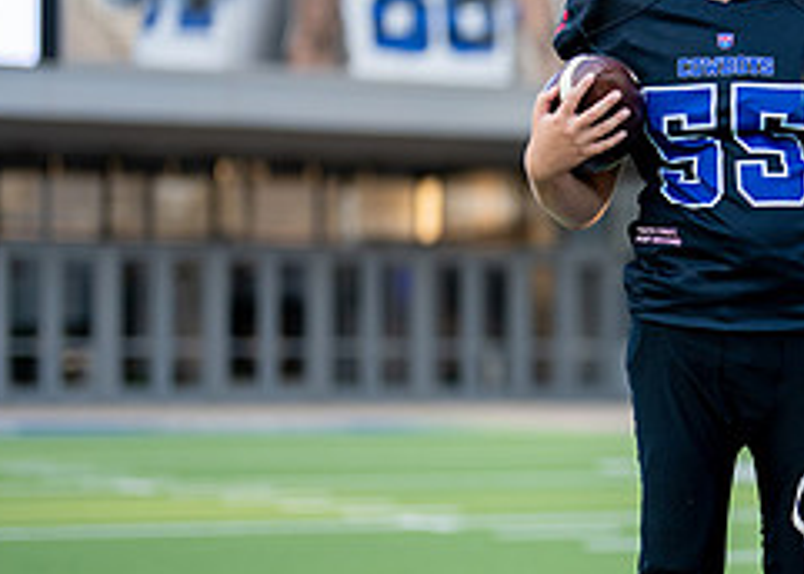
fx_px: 3105
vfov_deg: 10.6
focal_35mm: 136
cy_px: 284
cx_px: 783
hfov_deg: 14.5
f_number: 1.2
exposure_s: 1/2000
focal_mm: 50
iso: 100
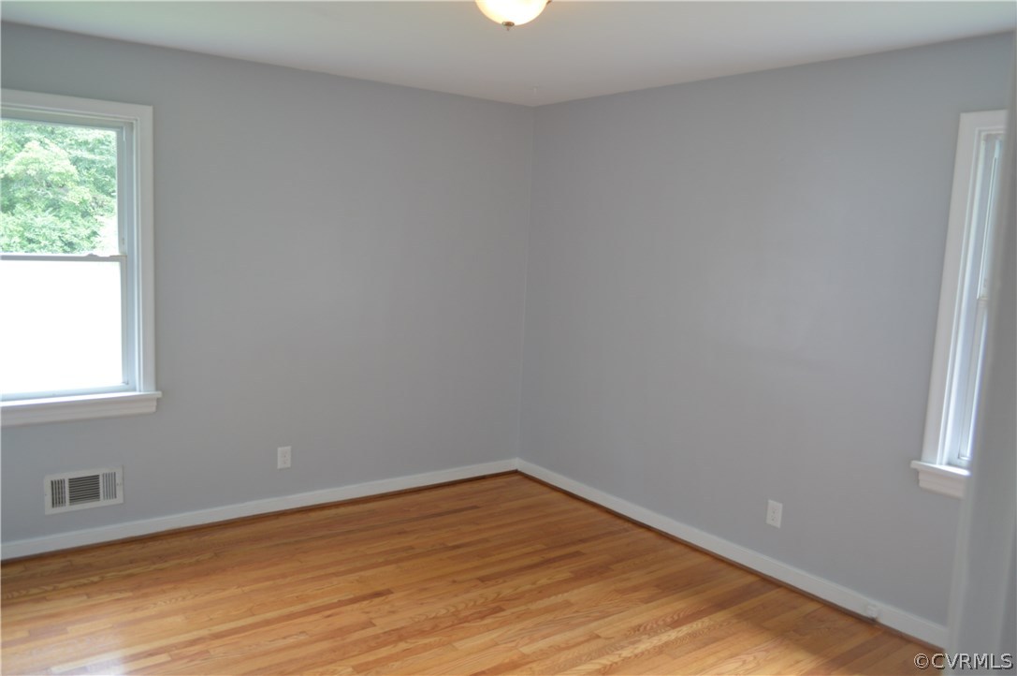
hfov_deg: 67.4
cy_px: 338
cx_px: 508
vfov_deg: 47.8
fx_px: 762
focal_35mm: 27
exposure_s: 1/60
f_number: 4
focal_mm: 18
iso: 400
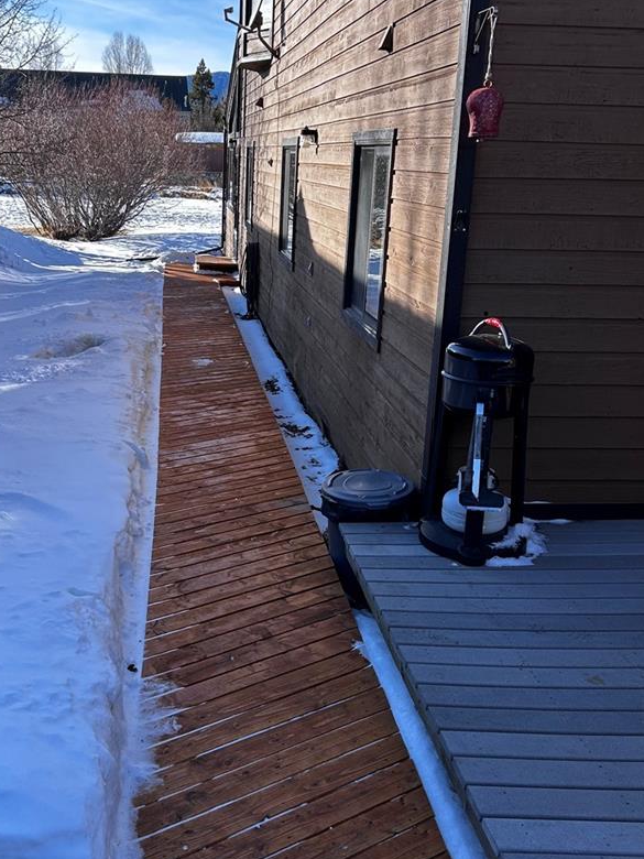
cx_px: 253
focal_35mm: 40
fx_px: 992
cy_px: 442
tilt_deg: -16.7
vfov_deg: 46.8
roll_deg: -1.7
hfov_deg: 35.8
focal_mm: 5.7
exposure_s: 1/1488
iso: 50
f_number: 1.5
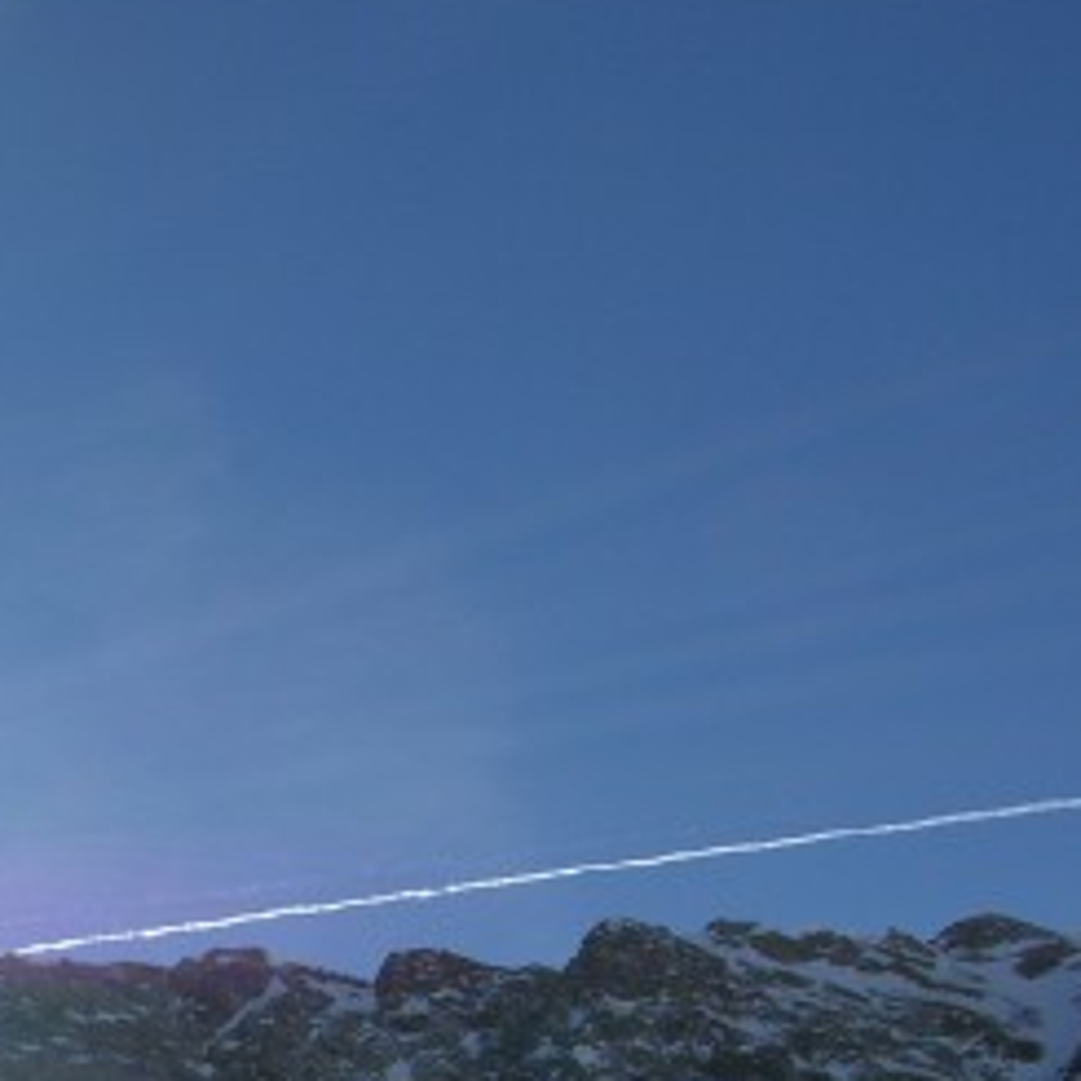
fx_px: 3427
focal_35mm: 97
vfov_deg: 17.2
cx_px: 75
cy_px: 1275
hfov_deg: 17.6
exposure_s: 1/375
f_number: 8
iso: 50
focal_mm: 8.9
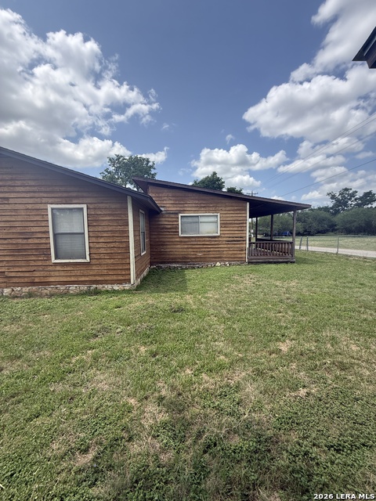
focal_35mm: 14
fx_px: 203
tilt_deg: -4.6
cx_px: 188
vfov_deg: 102.1
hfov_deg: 85.7
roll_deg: +1.9
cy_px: 250
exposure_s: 1/1368
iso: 50
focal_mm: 2.22
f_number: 2.2
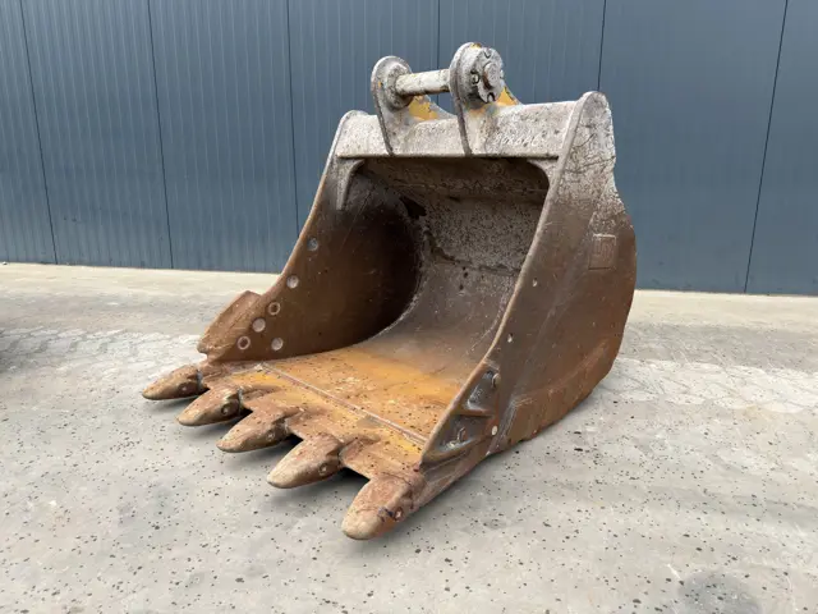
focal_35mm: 24
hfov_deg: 71.6
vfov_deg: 56.8
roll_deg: -0.2
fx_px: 567
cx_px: 409
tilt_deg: -13.2
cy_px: 307
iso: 80
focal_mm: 6.76
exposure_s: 1/1116
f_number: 1.78
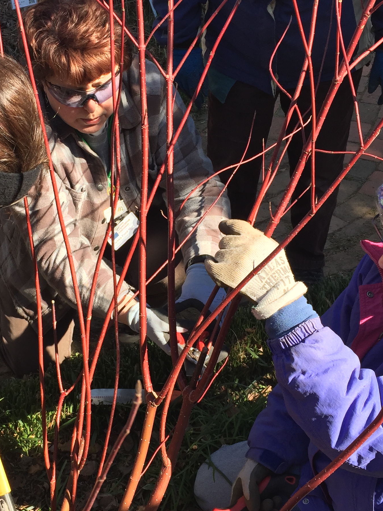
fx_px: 782
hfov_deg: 27.4
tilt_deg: -32.3
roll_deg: +2.9
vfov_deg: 36.2
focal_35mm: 53
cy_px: 270
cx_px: 133
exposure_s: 1/638
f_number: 2.2
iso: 32
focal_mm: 4.15
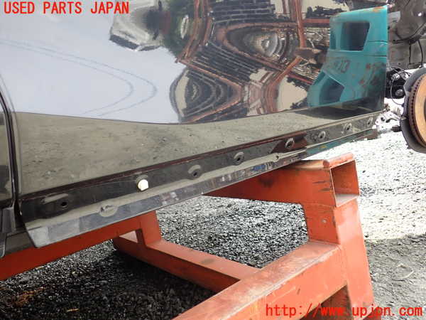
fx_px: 369
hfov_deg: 60.0
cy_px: 160
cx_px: 213
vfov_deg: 46.8
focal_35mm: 30
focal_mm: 5.4
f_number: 2.3
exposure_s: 1/200
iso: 100
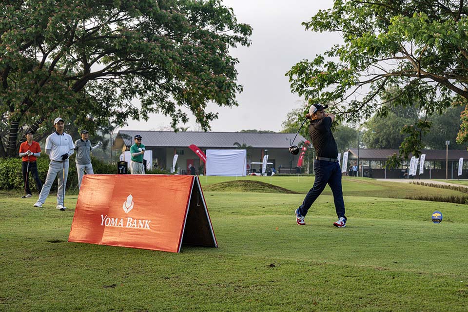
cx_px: 234
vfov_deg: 19.5
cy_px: 156
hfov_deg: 28.8
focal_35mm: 70
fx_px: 910
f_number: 5.6
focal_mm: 70
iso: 2200
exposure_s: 1/1600
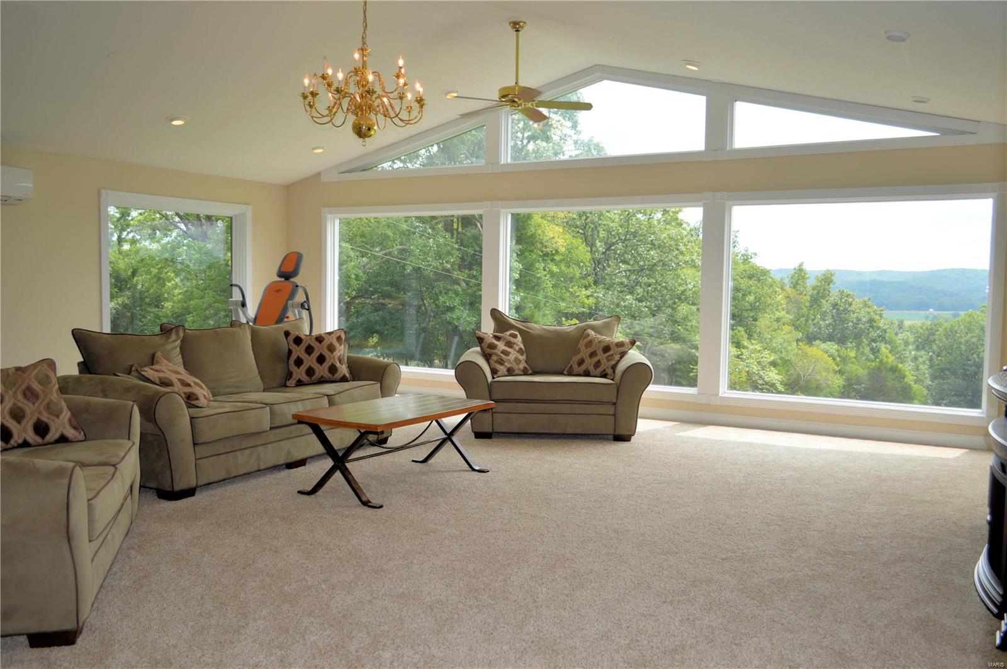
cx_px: 504
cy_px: 334
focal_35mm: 30
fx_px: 838
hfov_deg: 62.0
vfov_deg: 43.5
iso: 125
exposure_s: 1/125
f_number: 4
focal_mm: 20
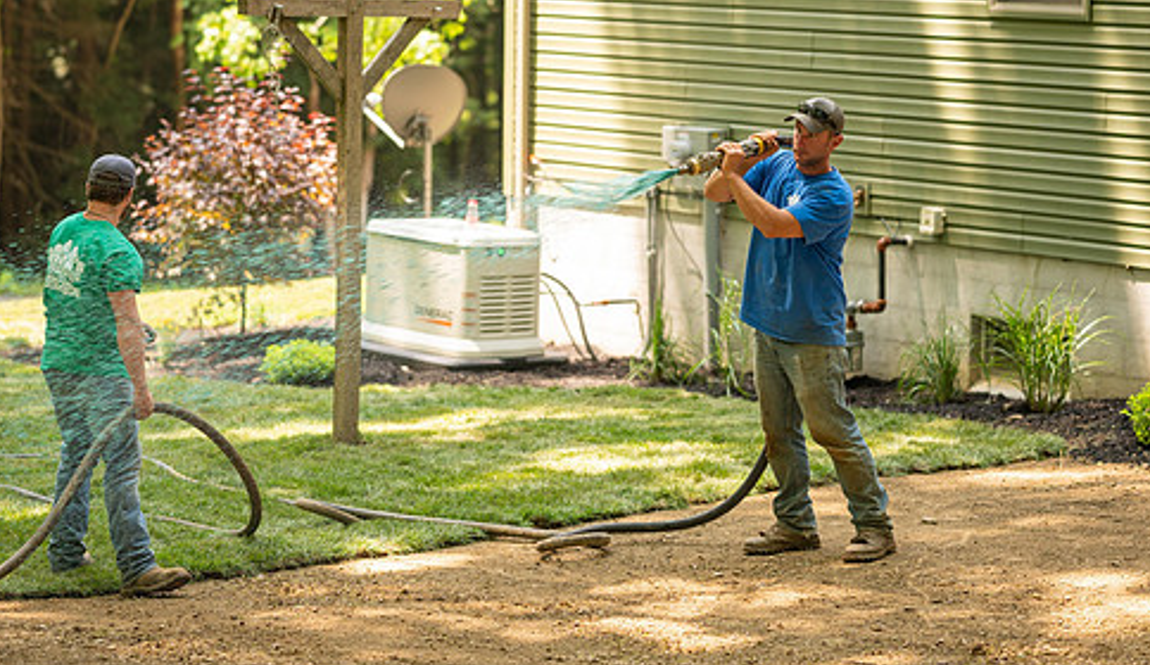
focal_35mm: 127
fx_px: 3899
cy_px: 189
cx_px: 528
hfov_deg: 16.8
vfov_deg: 9.7
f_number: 1.8
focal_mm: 85
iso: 100
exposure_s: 1/500
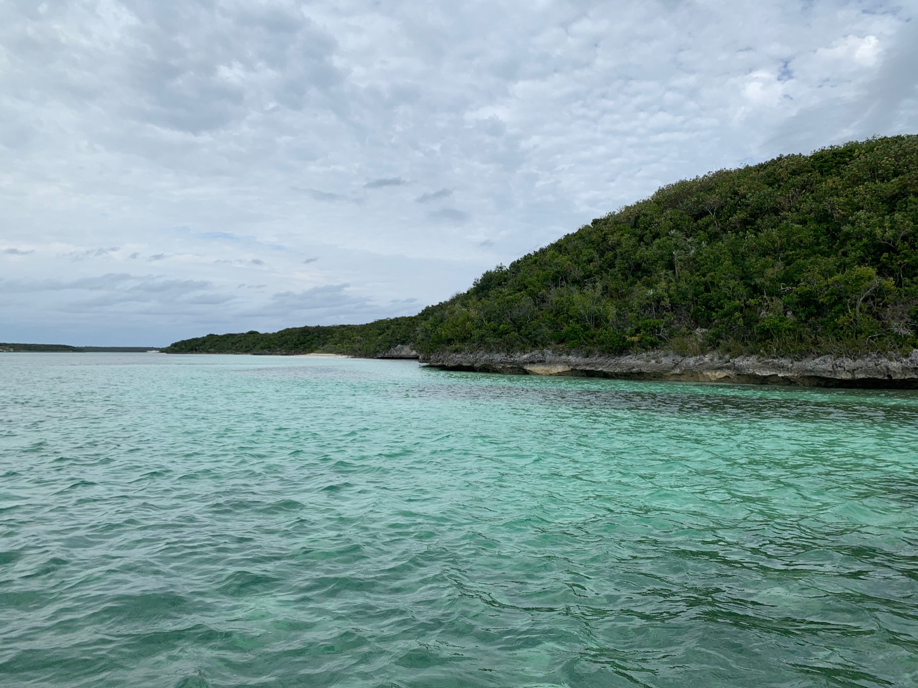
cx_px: 459
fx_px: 690
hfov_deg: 67.3
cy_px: 344
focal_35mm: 26
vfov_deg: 53.1
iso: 25
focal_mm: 4.25
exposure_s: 1/2114
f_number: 1.8
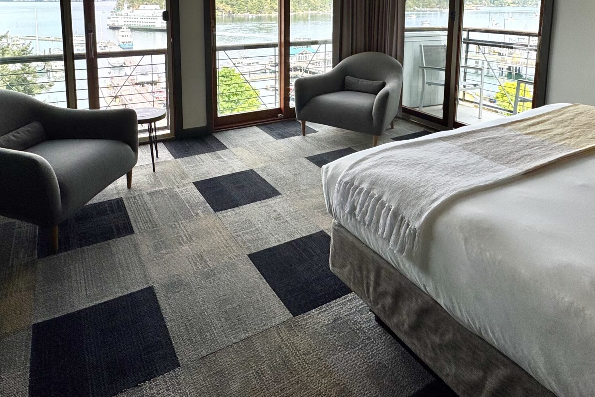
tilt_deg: -8.1
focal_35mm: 25
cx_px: 280
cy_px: 49
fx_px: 413
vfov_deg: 46.8
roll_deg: -0.9
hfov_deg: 71.4
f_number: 2.2
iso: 40
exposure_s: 1/476
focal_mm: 2.22
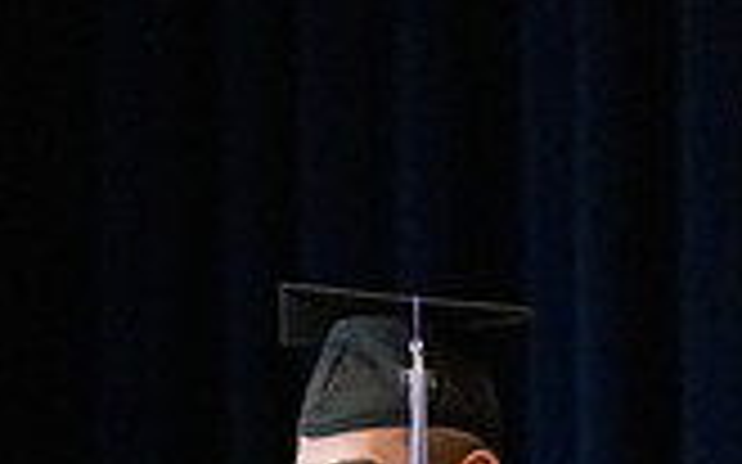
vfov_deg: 2.3
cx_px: 238
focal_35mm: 557
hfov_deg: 3.8
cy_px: 960
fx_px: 11260
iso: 20000
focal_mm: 200
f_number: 4
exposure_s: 1/1000
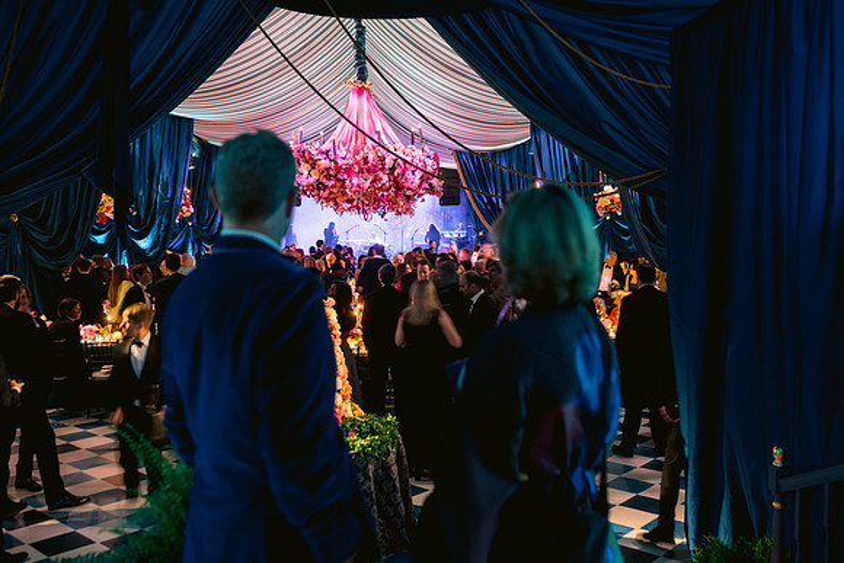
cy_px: 282
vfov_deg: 37.8
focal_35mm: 35
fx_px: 823
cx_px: 422
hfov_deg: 54.3
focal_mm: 35
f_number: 2.8
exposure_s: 1/4
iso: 640
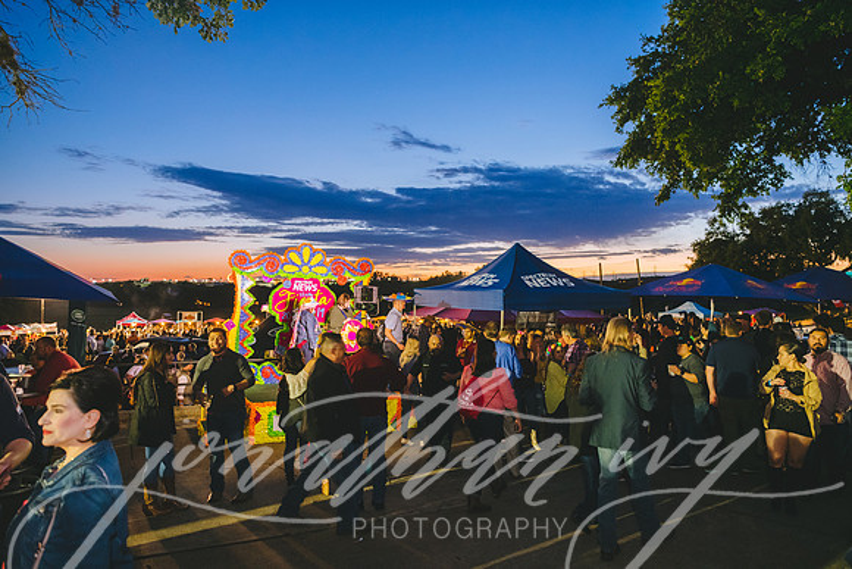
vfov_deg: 53.2
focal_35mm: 24
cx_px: 426
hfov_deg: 73.7
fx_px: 568
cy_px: 284
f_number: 3.5
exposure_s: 1/60
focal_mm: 24
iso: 2500
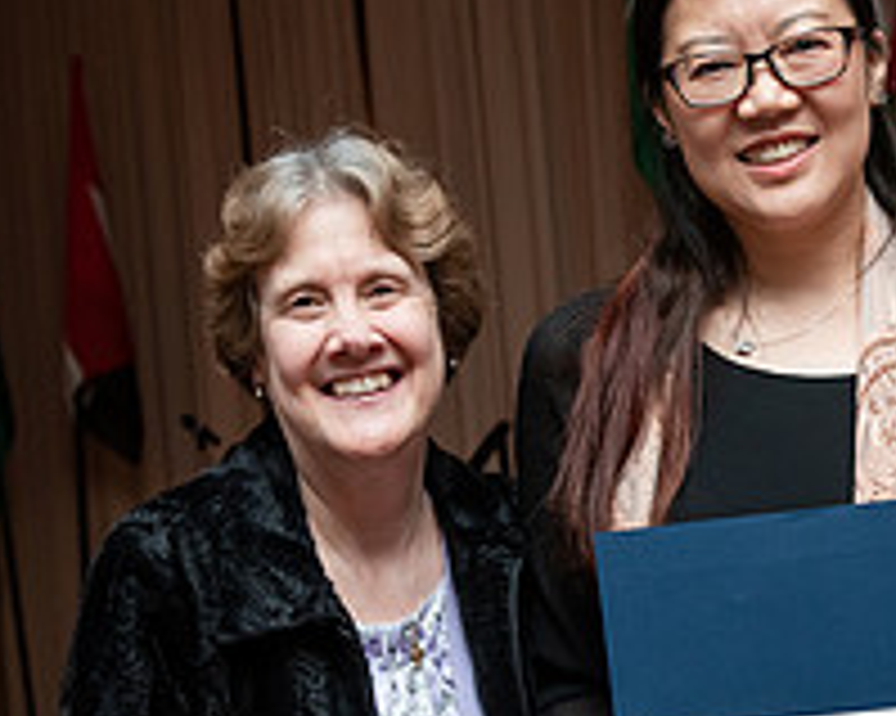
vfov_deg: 14.7
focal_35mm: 104
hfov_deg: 18.1
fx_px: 2757
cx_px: 842
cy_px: 565
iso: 1600
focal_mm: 38
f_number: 5.6
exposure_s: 1/160
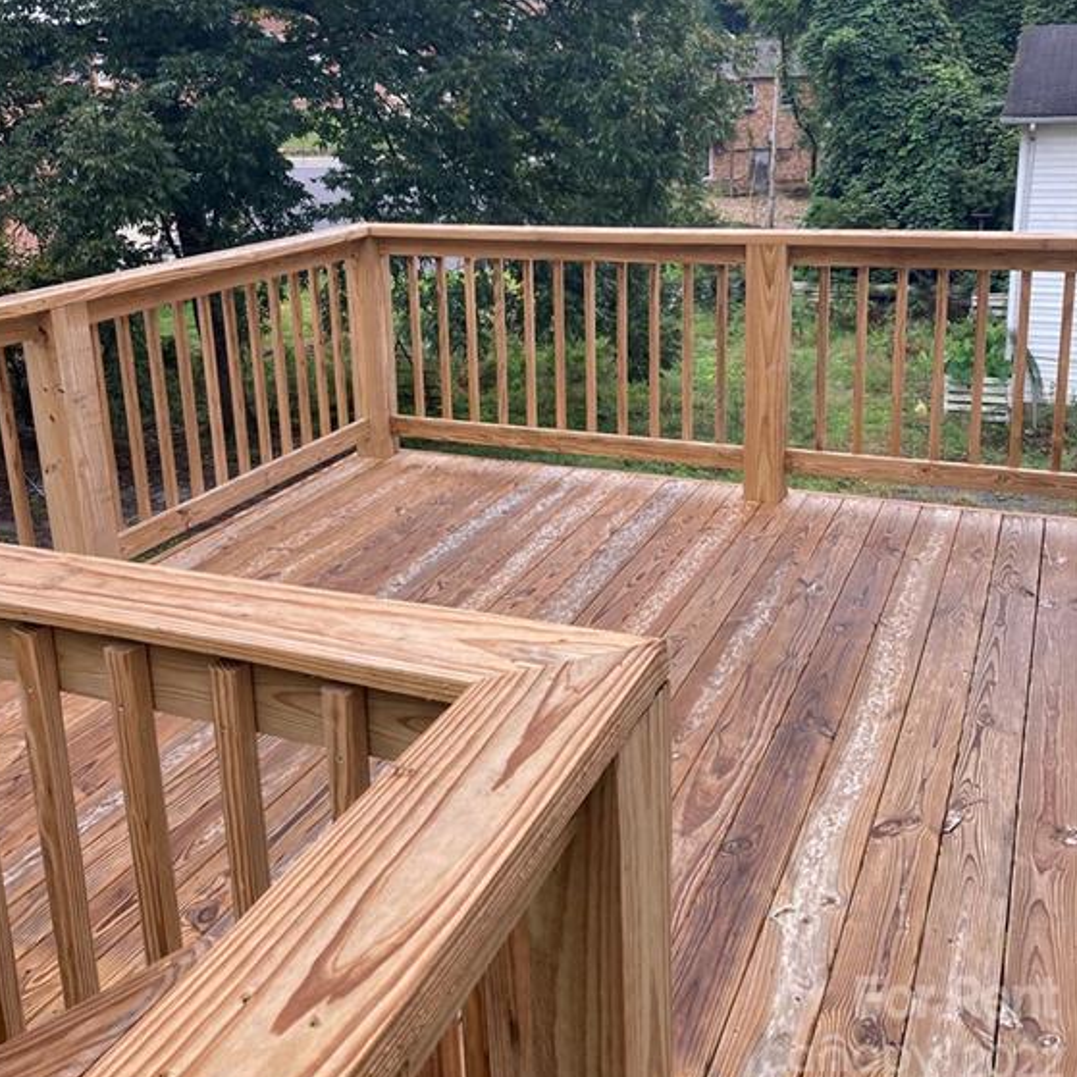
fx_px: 1197
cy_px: 393
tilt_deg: -13.6
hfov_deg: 48.4
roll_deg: +2.2
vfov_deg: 47.9
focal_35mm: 34
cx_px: 530
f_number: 1.8
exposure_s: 1/121
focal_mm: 3.99
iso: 20
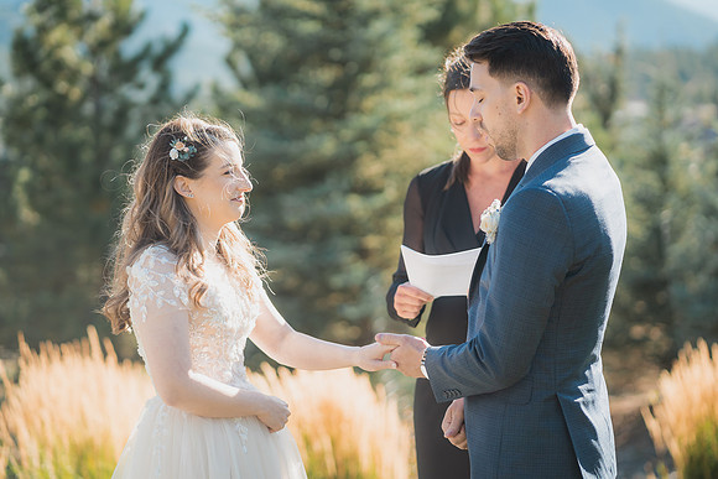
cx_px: 359
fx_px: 1747
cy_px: 240
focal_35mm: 88
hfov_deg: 23.2
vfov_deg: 15.6
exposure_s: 1/1250
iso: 200
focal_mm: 85
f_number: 2.5
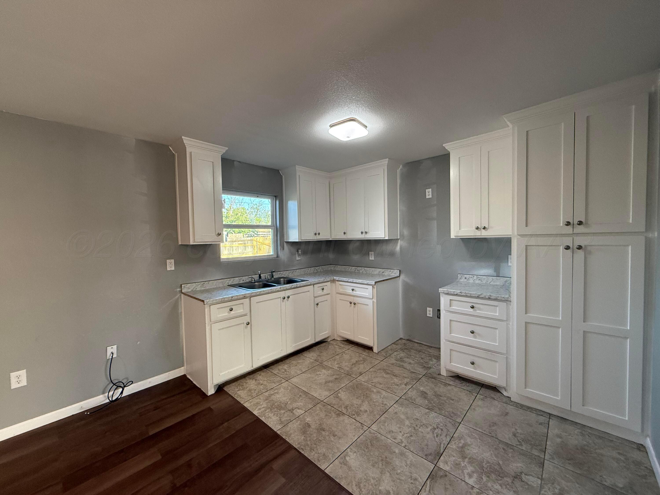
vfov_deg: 85.7
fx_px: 267
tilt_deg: -2.5
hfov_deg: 102.1
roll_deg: +1.2
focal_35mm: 14
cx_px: 330
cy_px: 248
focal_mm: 2.22
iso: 320
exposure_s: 1/120
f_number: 2.2
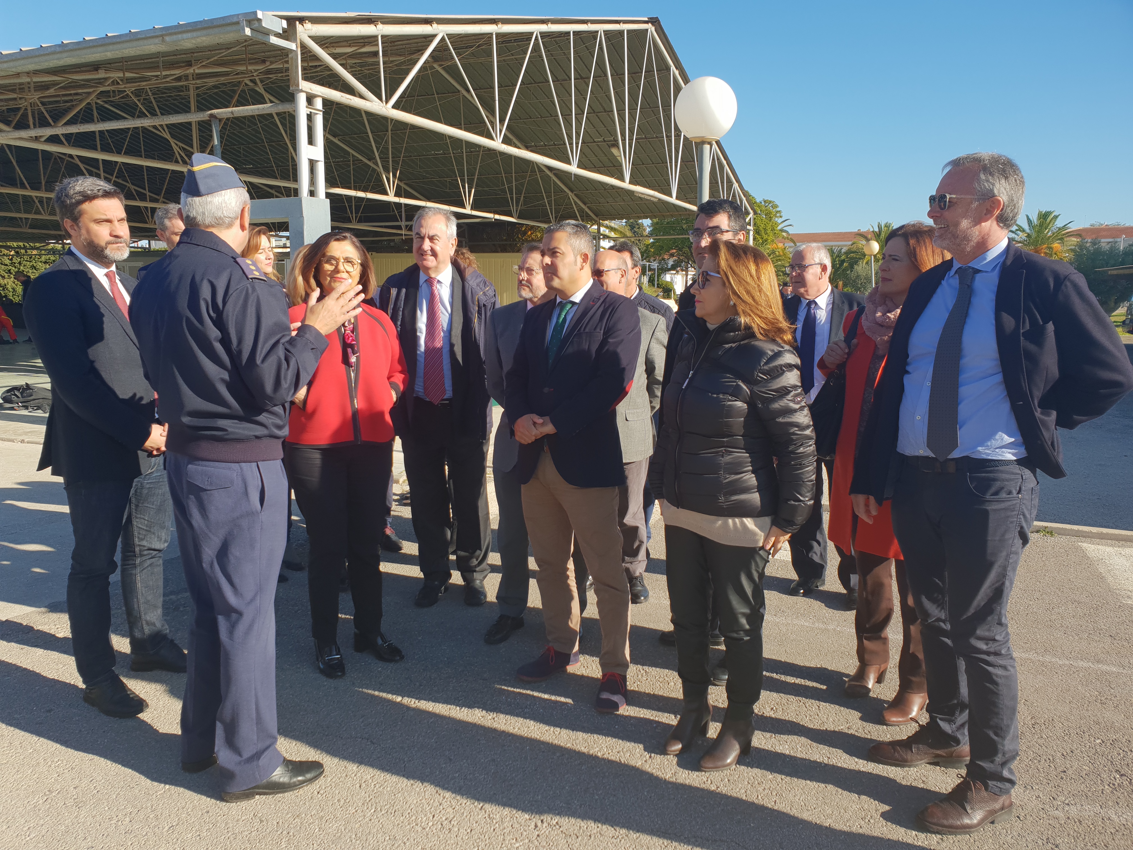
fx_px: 851
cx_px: 566
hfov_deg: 67.3
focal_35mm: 26
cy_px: 425
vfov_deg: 53.1
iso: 50
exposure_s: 1/869
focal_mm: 4.3
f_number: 2.4
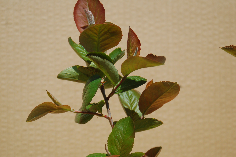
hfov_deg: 17.1
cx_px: 118
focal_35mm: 120
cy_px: 78
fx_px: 786
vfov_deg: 11.4
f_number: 5.6
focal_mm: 80
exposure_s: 1/500
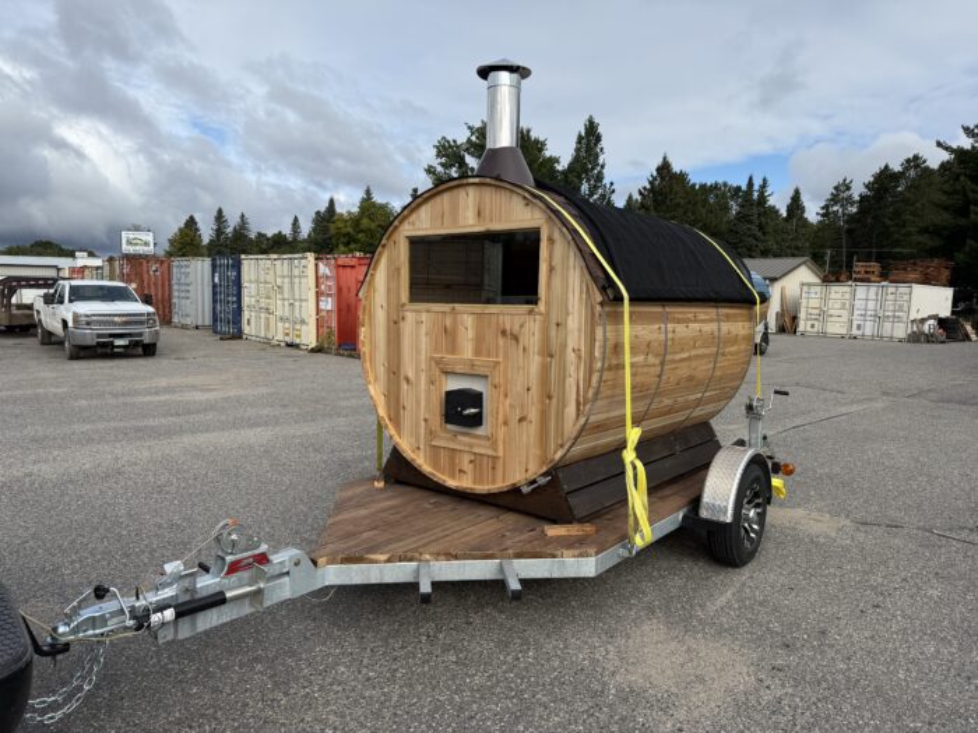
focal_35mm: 24
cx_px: 489
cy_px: 366
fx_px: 678
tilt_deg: -7.1
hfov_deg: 71.6
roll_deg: -1.1
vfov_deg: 56.8
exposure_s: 1/4167
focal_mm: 6.76
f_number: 1.78
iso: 80
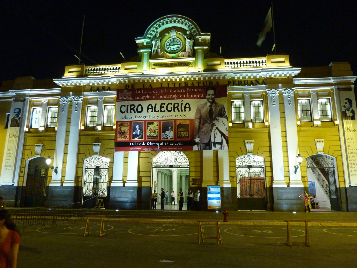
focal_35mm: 25
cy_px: 134
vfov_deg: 54.9
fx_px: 258
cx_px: 178
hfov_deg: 69.4
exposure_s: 1/10
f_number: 3.3
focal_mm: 4.1
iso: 400
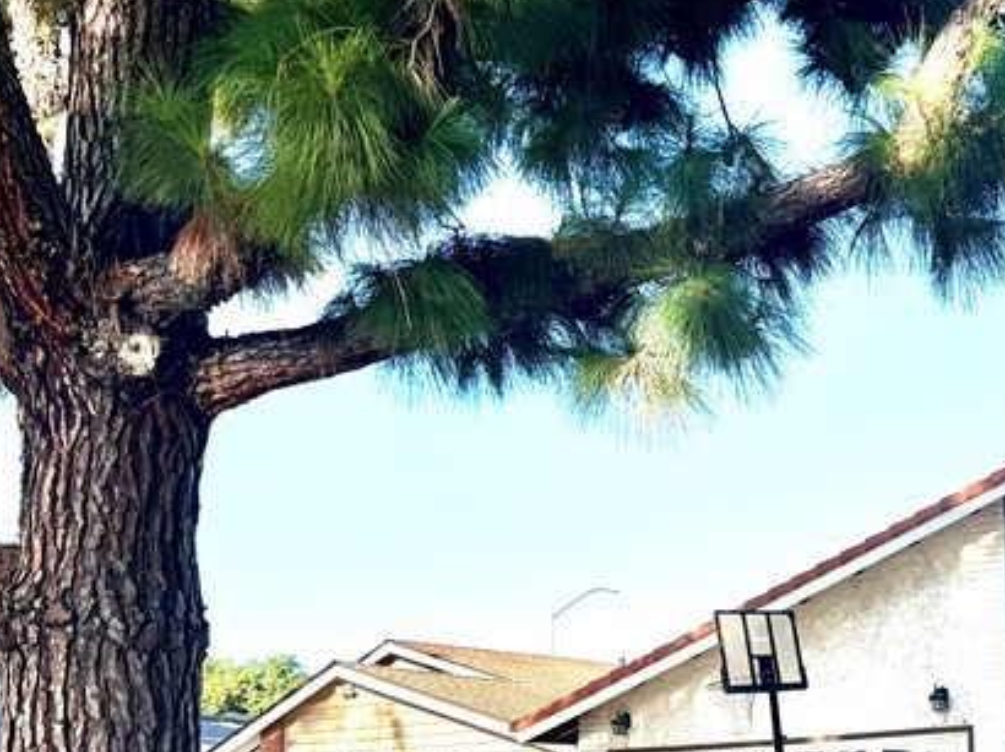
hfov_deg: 29.9
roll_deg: +2.9
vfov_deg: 24.0
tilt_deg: +5.7
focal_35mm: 60
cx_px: 1022
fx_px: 1741
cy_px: 610
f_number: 1.78
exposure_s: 1/2703
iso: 80
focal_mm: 6.76
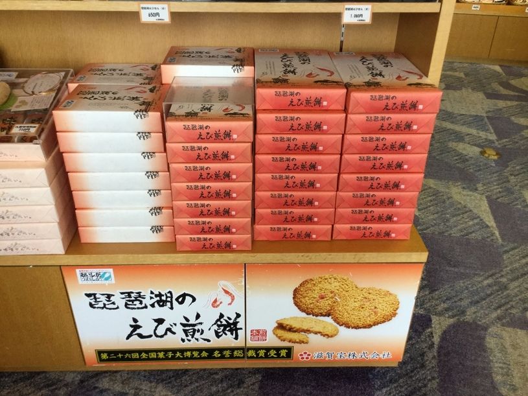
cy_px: 198
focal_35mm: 31
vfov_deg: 45.4
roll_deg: -1.8
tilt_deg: -31.0
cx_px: 264
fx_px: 473
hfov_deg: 58.4
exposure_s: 1/30
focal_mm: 3.3
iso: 32
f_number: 2.4
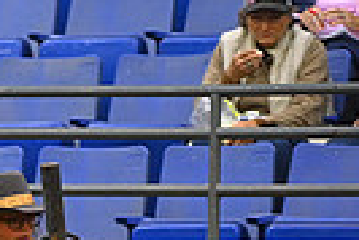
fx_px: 6519
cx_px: -343
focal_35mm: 653
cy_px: 406
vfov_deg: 2.1
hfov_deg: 3.1
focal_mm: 150
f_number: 2.8
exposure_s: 1/400
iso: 3200
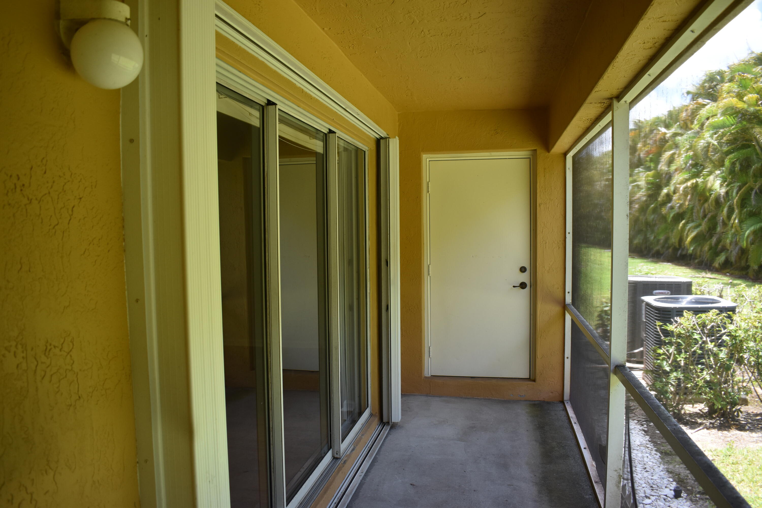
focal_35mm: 27
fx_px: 571
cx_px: 381
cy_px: 254
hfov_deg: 67.4
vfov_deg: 47.9
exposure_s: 1/250
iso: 400
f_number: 4.5
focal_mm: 18
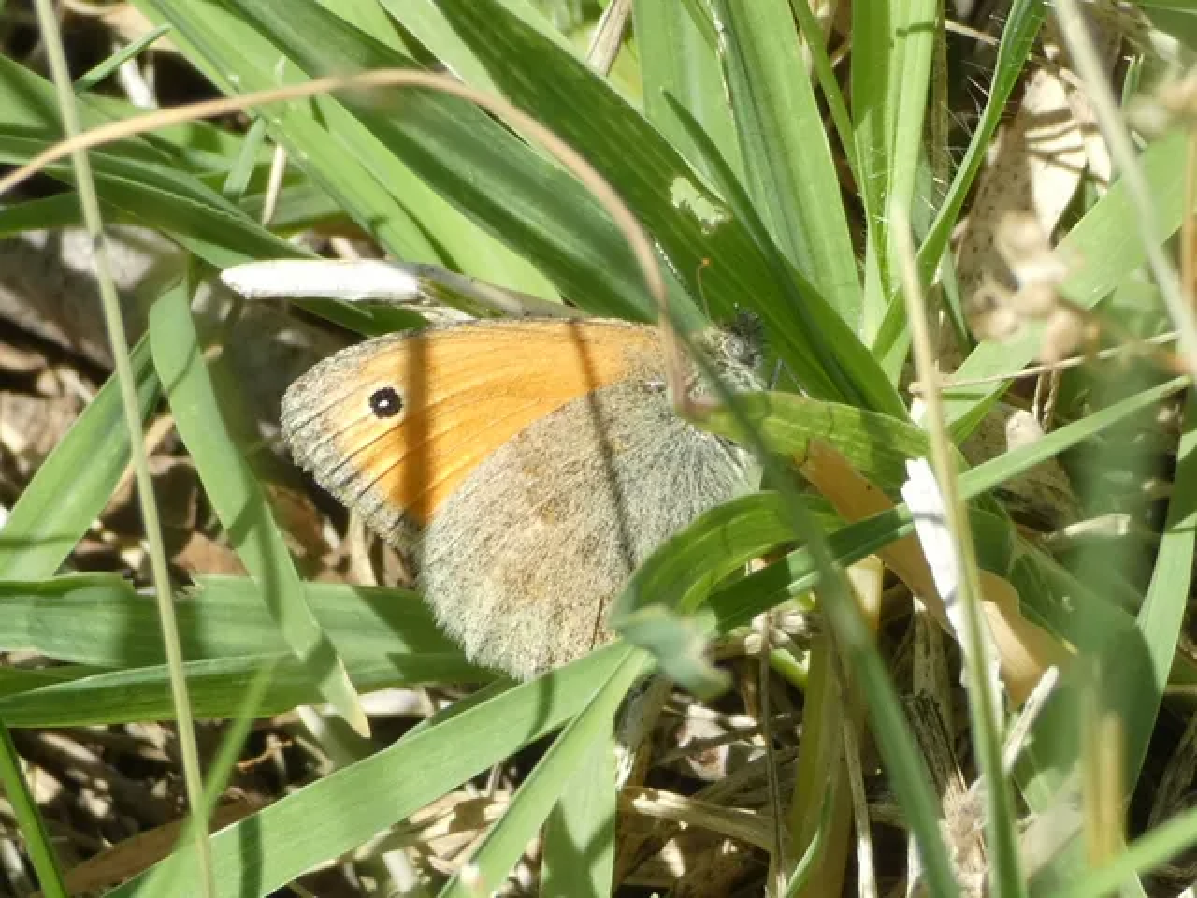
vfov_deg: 9.6
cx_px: 598
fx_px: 5325
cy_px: 449
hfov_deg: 12.8
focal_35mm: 154
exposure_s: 1/100
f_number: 5.4
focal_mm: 27.5
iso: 80
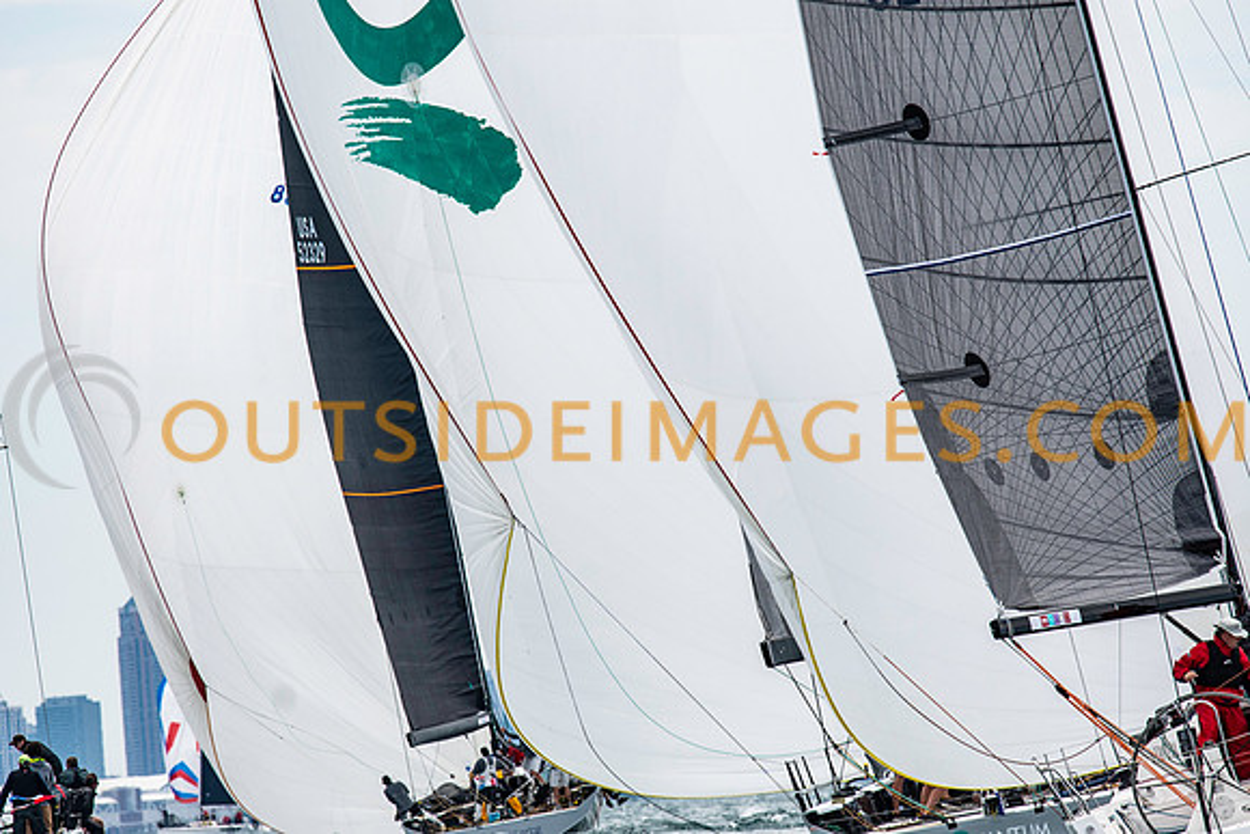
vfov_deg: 3.1
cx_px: 625
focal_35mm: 450
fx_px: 15640
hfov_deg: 4.6
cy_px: 417
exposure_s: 1/2000
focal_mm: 300
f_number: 5.6
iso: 400
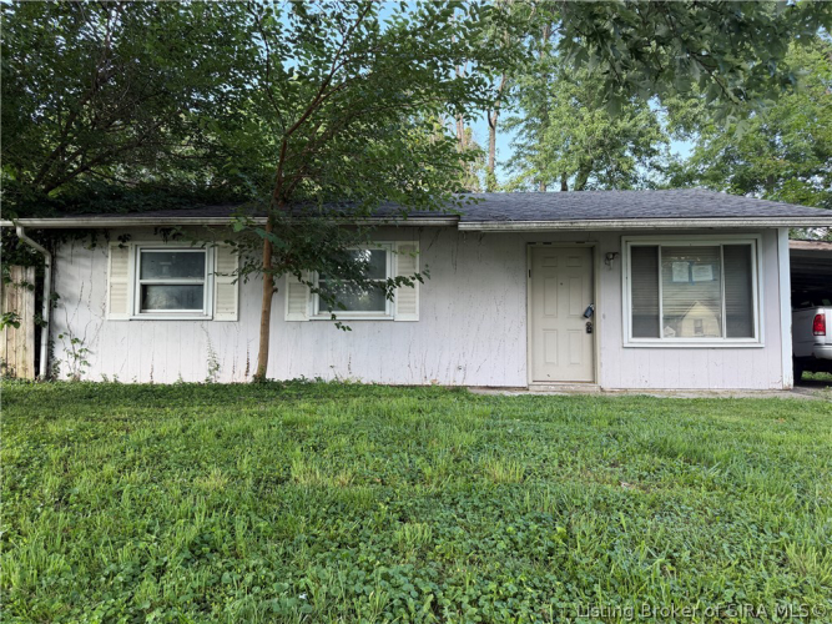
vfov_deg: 56.8
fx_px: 577
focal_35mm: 24
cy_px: 312
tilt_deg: +3.6
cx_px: 416
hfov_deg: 71.6
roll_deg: +0.3
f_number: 1.78
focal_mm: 6.76
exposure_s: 1/312
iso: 80
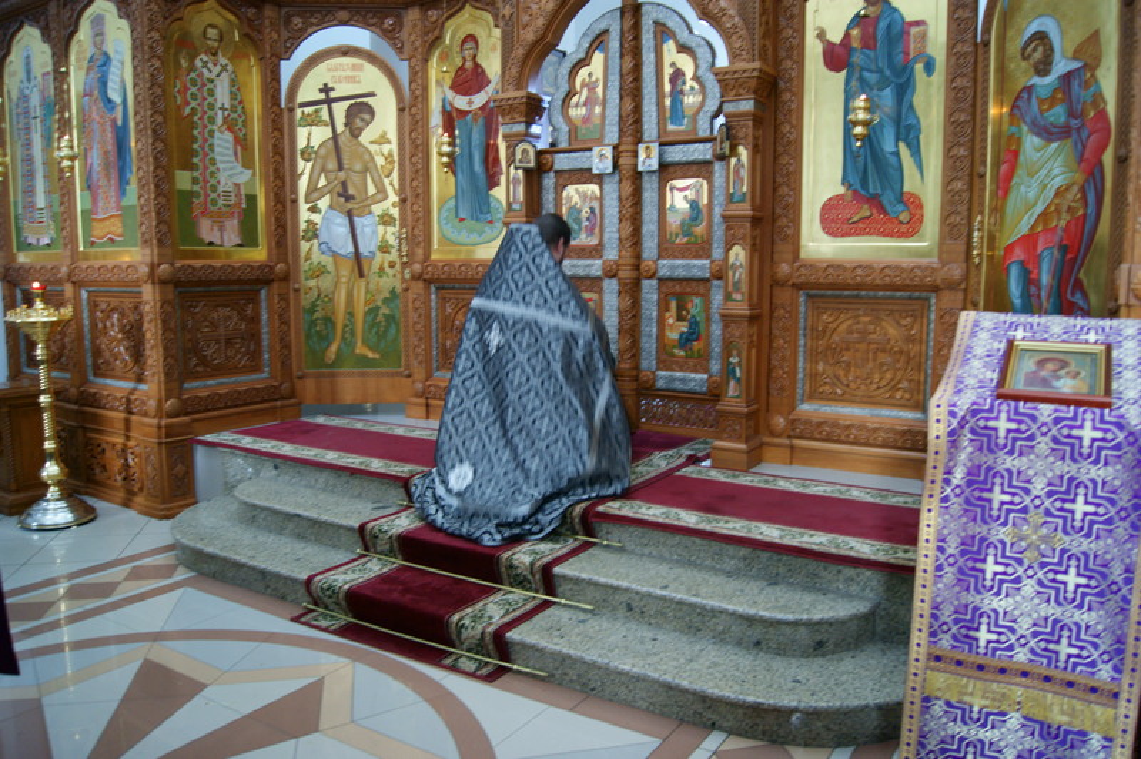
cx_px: 570
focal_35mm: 27
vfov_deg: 47.9
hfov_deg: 67.4
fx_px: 855
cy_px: 380
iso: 400
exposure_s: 1/10
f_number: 3.5
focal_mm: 18
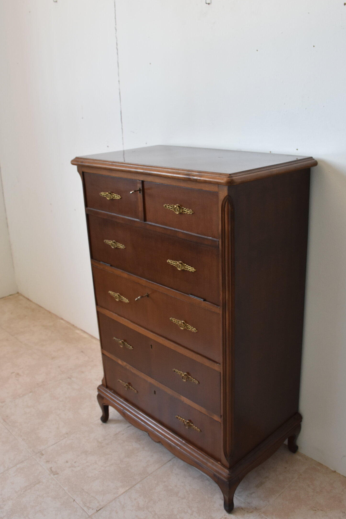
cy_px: 249
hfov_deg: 41.1
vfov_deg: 58.7
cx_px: 193
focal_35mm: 32
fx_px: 461
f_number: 4.5
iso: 800
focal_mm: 18
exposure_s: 1/80
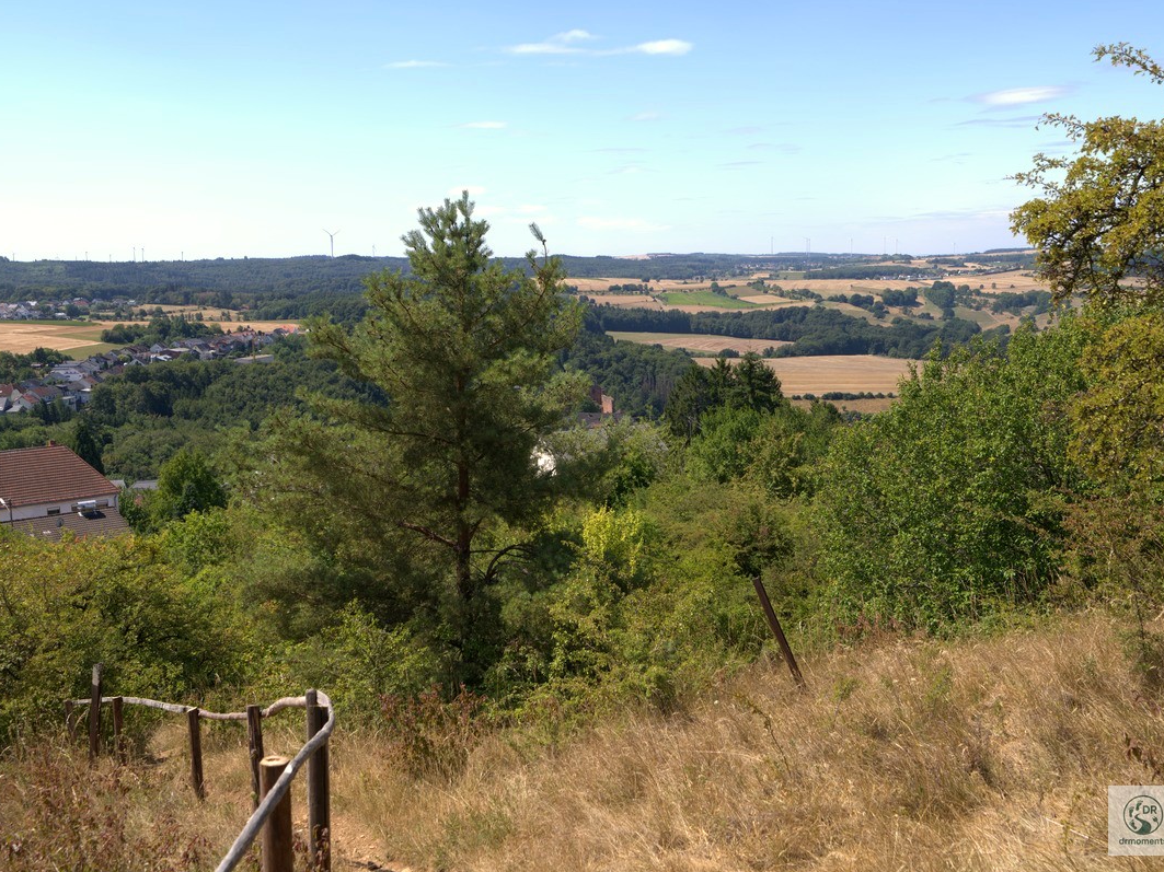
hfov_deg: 48.9
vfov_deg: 37.7
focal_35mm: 38
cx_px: 539
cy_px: 435
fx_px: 1278
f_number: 6.3
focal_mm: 35
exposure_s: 1/125
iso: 100
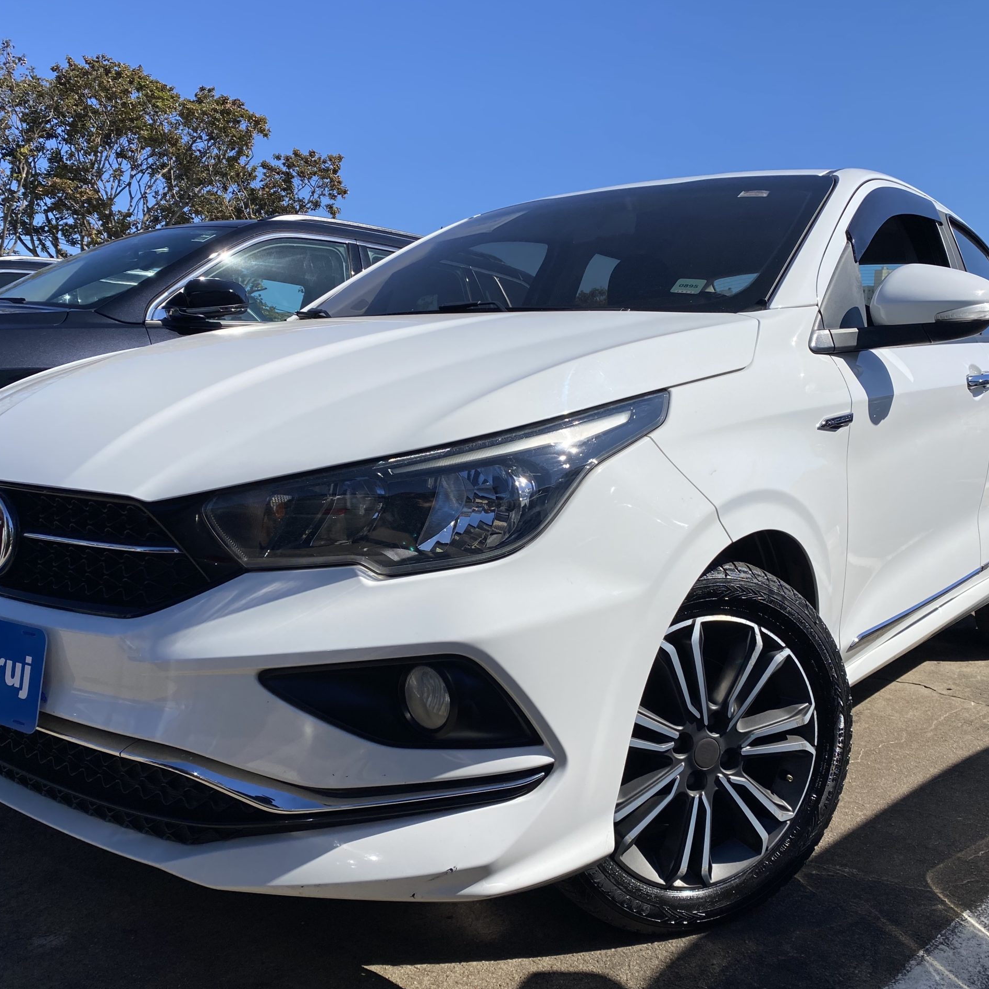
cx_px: 497
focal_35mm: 31
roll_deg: -1.5
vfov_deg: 52.5
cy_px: 498
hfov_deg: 52.5
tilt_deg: -4.3
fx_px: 1002
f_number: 1.8
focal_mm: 4.25
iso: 32
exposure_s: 1/4808
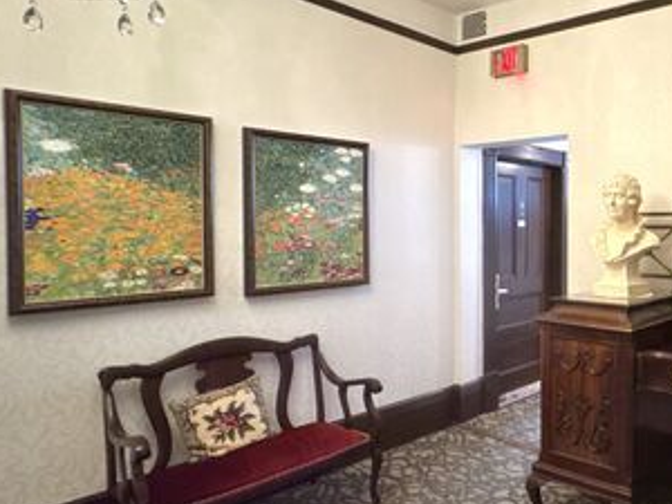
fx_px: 544
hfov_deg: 54.1
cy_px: 235
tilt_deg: -1.3
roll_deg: -0.7
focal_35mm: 28
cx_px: 623
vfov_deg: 49.7
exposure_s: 1/60
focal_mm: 2.22
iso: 1250
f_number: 2.2
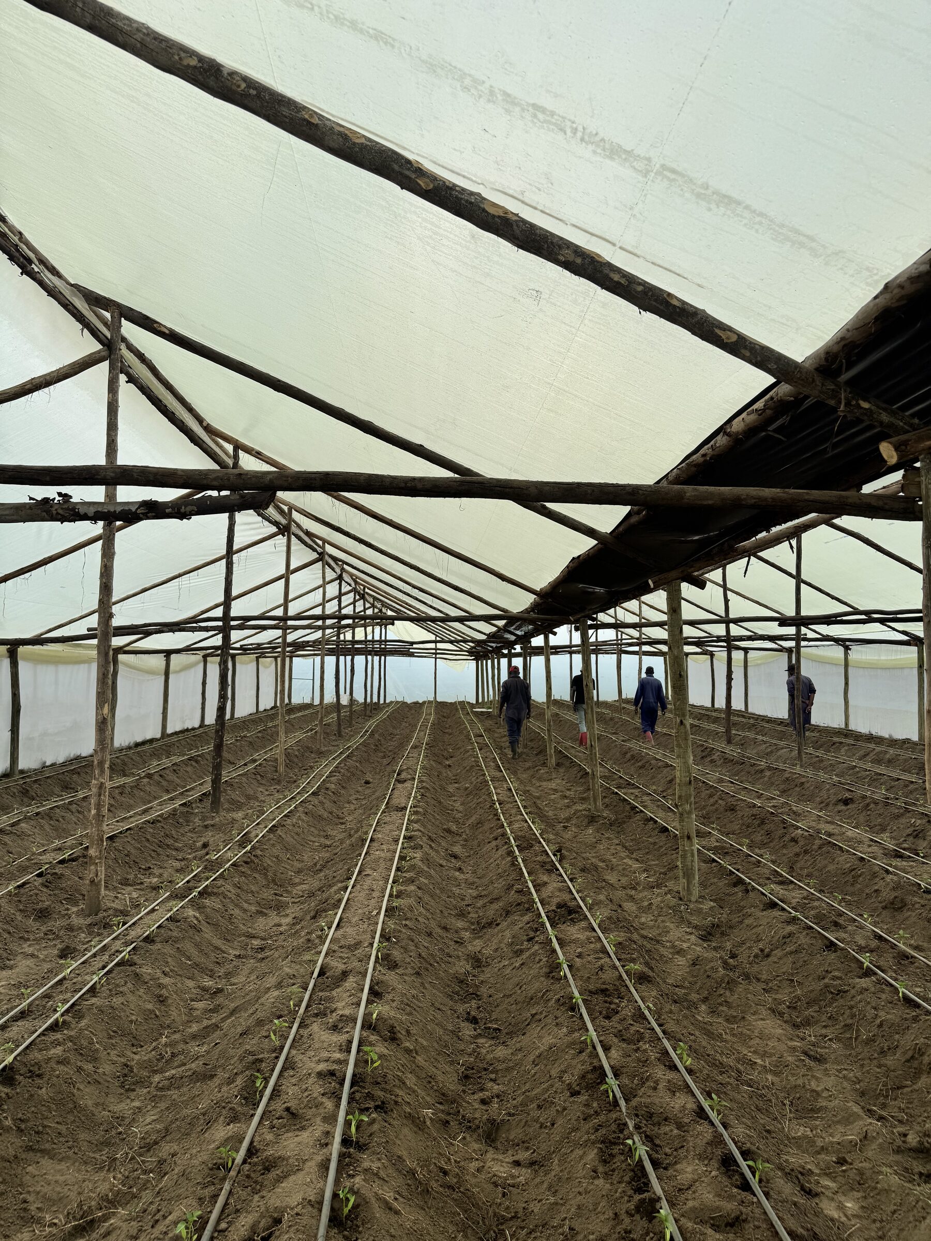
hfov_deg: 56.8
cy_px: 620
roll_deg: -2.3
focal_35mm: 24
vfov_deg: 71.6
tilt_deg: +3.4
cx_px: 466
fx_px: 861
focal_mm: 6.76
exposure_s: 1/4049
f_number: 1.78
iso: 80
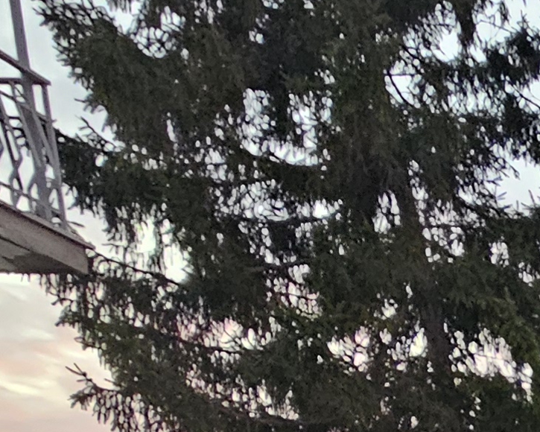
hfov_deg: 18.2
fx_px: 1119
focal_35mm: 70
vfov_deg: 15.6
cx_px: 1082
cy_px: 944
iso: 320
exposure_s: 1/50
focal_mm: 2.2
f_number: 2.2
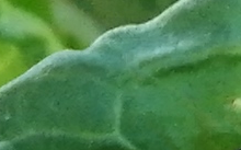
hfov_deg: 5.0
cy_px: 46
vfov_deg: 3.1
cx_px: 205
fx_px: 2782
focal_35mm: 424
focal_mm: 3.46
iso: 50
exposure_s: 1/212
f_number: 1.8
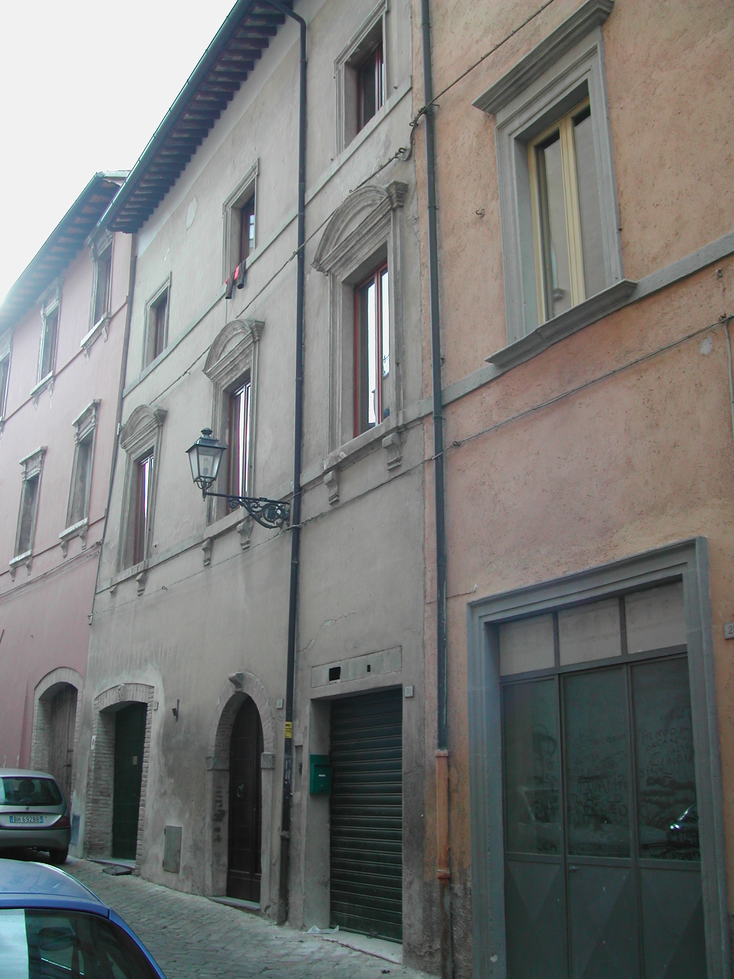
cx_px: 367
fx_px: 1074
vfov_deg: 49.0
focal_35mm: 38
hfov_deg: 37.7
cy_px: 490
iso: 100
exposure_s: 1/154
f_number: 2.8
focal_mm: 8
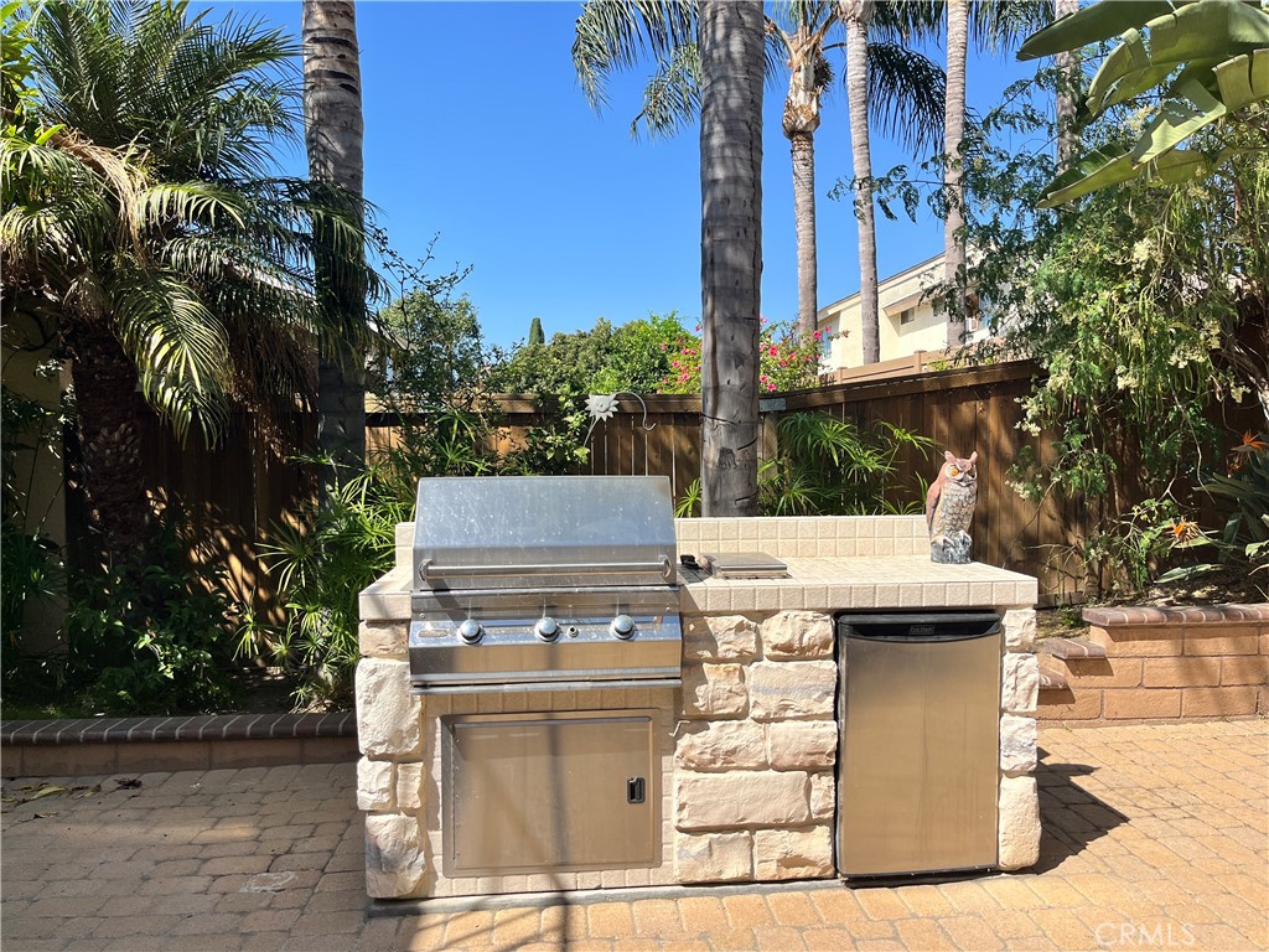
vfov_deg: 53.1
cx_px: 634
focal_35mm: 26
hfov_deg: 67.3
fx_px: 953
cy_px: 476
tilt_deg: -2.4
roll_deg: +0.7
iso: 50
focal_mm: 5.1
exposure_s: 1/2309
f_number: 1.6
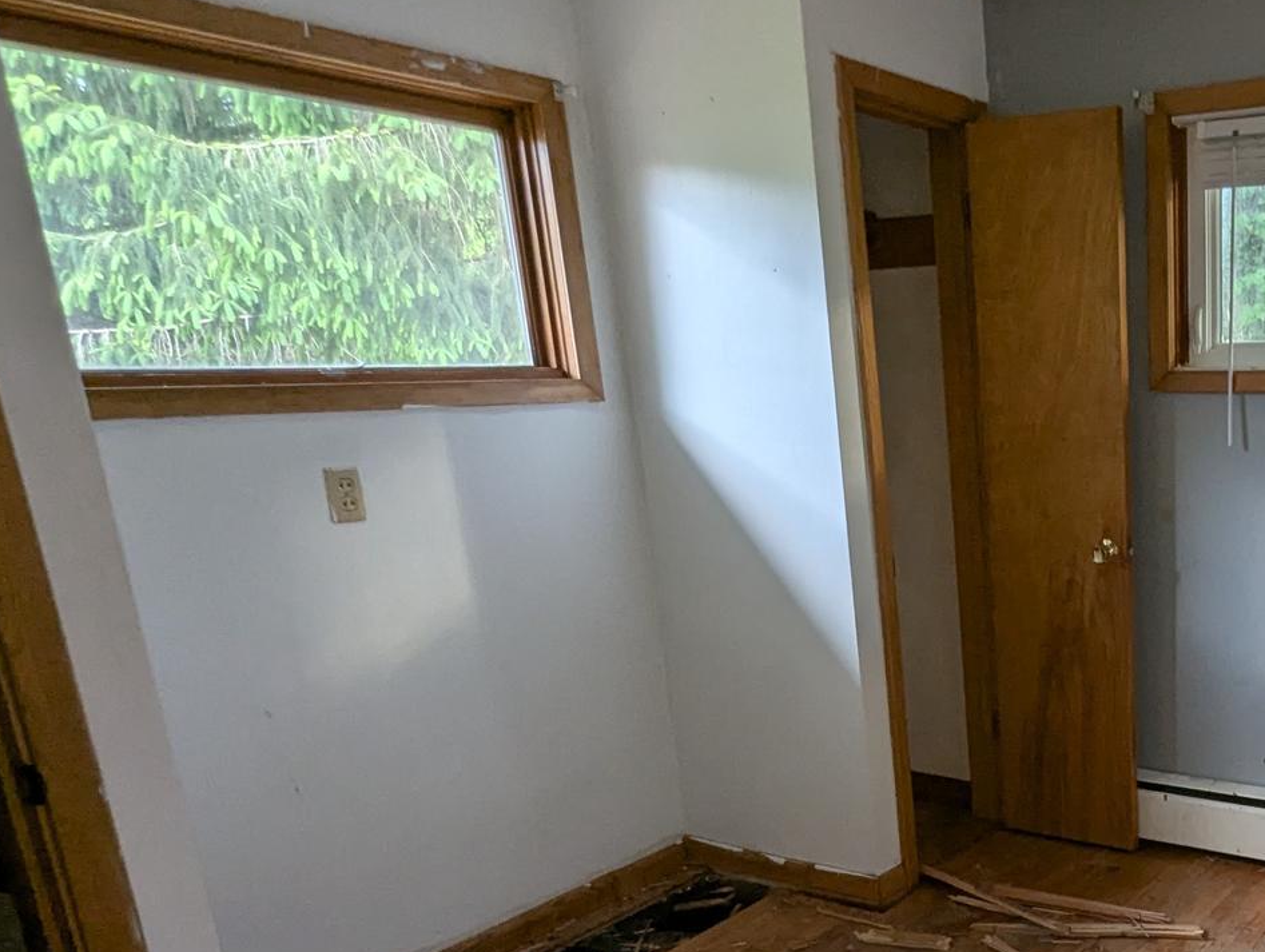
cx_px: 1206
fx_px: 1025
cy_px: 649
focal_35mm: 28
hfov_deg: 52.9
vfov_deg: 48.8
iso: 147
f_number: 2.2
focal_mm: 1.95
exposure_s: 1/24.1
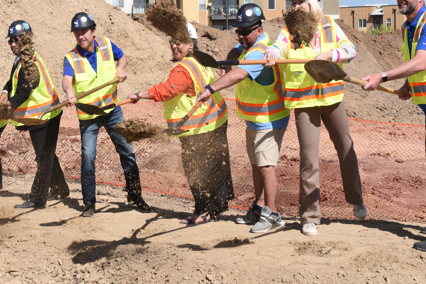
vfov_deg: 17.0
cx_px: 124
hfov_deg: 25.1
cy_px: 82
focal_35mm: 80
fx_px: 947
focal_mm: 50
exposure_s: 1/320
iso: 250
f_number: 14
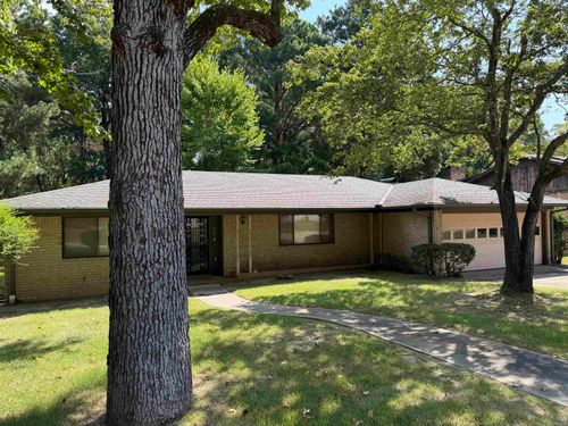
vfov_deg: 56.8
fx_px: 394
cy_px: 213
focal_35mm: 24
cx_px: 284
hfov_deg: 71.6
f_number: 1.78
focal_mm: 6.76
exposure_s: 1/1018
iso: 80
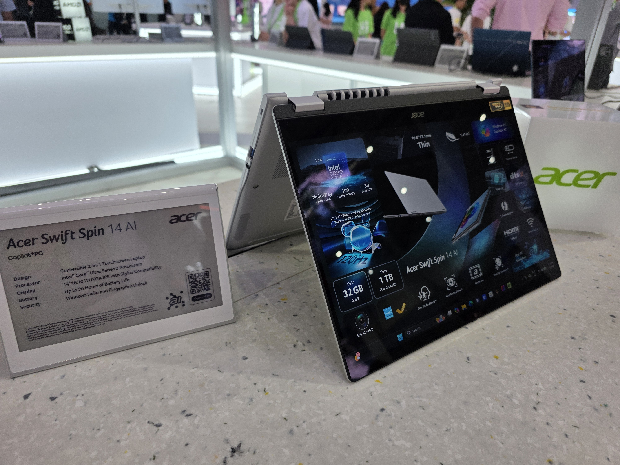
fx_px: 412
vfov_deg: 58.9
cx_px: 310
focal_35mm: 23
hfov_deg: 73.9
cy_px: 232
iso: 64
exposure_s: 1/180
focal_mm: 6.3
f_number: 1.7
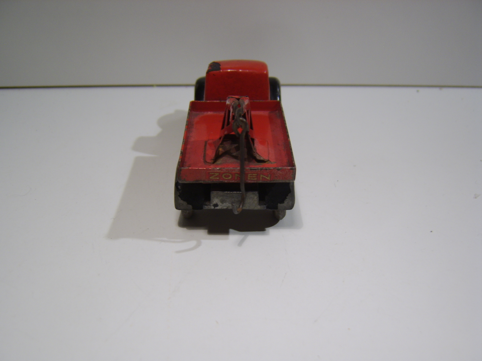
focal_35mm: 31
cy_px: 180
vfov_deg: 45.4
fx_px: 432
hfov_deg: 58.4
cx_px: 241
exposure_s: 1/38
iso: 71
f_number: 2.7
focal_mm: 8.13
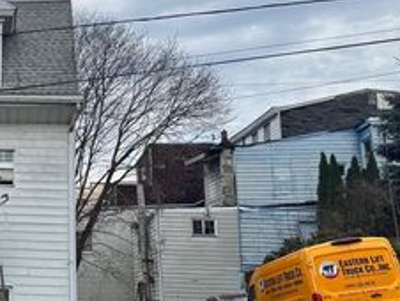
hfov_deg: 32.3
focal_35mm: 53
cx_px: -28
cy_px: 187
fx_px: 613
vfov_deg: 27.5
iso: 80
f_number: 1.78
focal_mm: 6.76
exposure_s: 1/2604
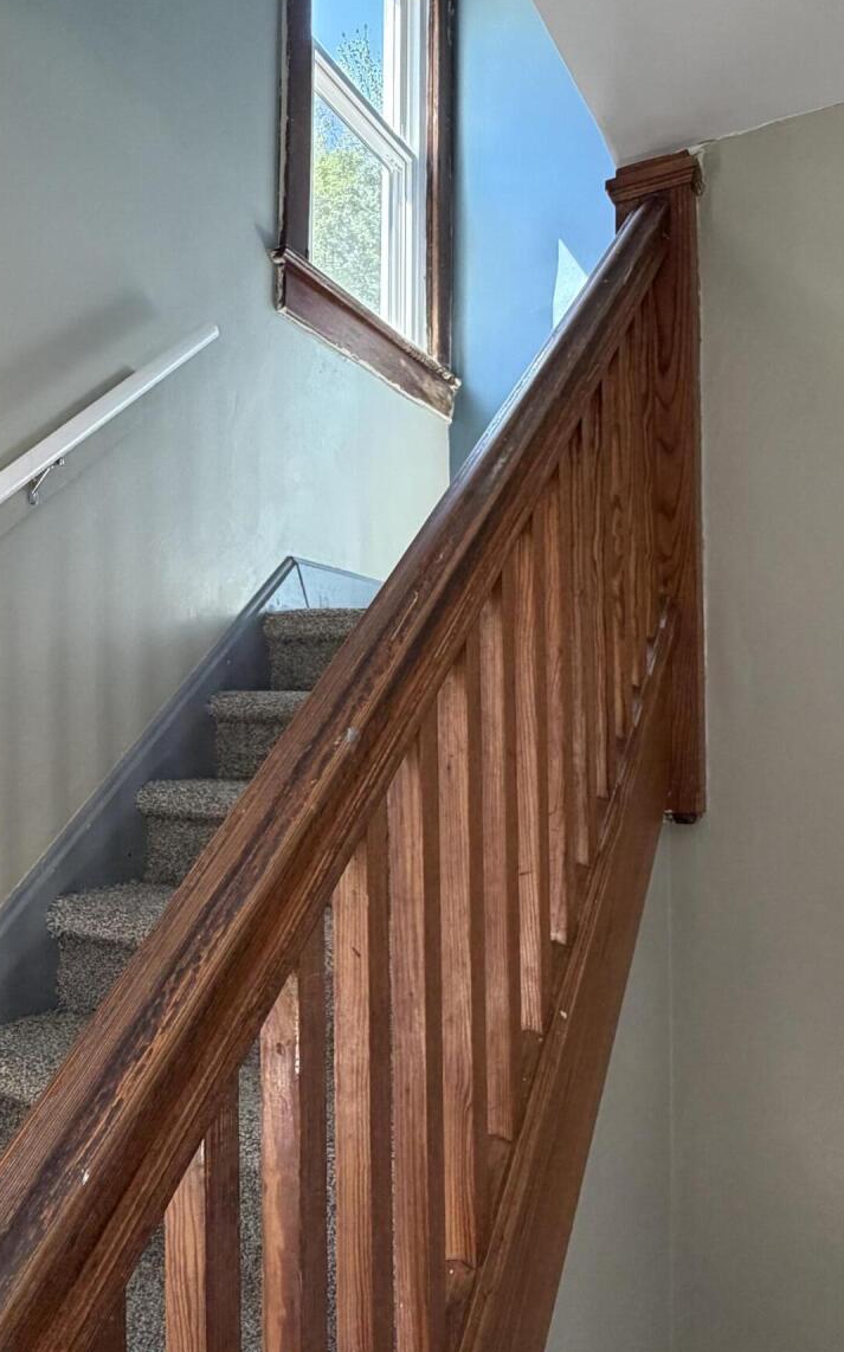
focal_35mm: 26
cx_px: 405
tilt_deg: +2.0
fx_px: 958
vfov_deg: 70.4
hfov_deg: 47.6
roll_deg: +0.0
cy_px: 694
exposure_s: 1/85
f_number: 2.2
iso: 320
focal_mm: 2.22
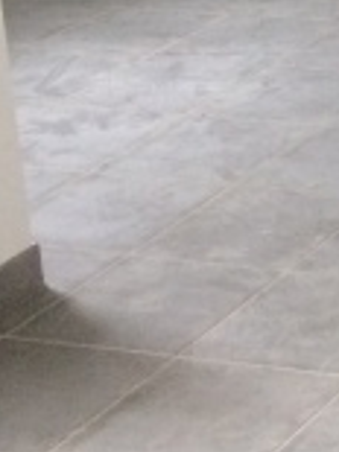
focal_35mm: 150
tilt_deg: -16.3
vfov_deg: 12.8
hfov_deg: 8.8
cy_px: -125
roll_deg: +1.2
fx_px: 1961
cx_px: 868
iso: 200
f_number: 2.2
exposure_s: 1/33
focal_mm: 4.15
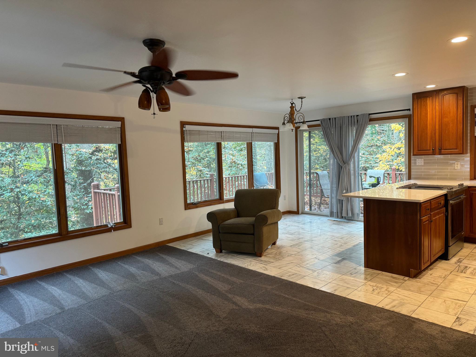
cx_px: 238
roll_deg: +2.0
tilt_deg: -5.0
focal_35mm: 24
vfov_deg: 56.8
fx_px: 330
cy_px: 178
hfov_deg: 71.6
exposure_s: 1/60
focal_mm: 6.76
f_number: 1.78
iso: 250
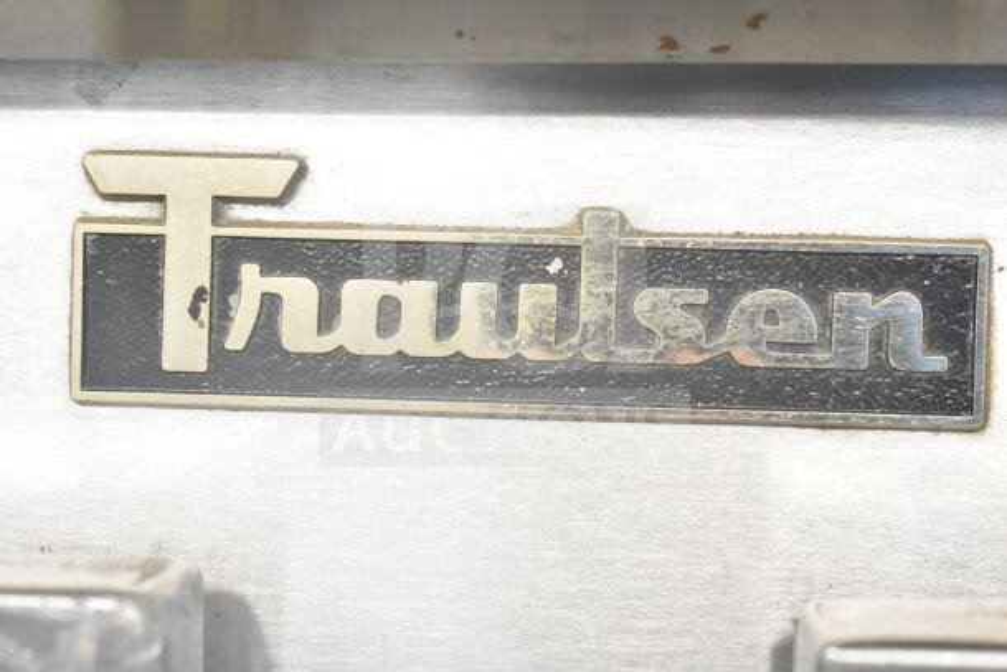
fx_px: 2014
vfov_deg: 18.9
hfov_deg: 28.1
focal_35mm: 72
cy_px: 336
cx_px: 504
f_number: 5.3
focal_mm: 48
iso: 4000
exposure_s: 1/80
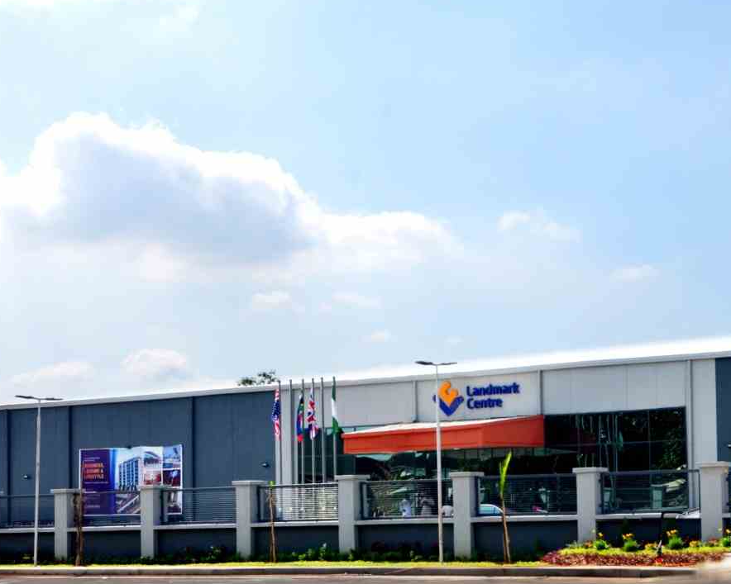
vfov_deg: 26.4
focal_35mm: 57
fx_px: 1233
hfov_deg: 32.3
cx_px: 569
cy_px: 411
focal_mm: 22
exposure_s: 1/250
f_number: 9
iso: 100
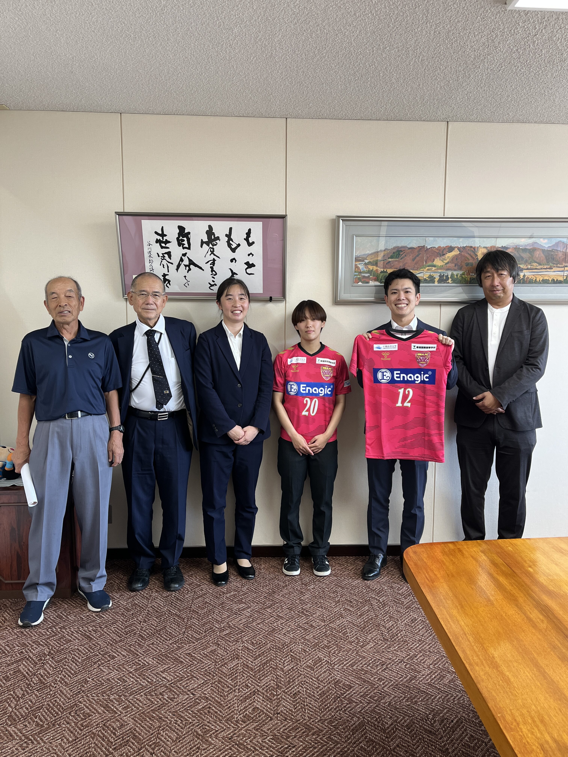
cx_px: 284
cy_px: 378
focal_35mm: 26
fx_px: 569
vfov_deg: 67.3
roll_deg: +0.7
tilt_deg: -5.5
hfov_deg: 53.1
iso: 80
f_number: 1.6
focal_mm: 5.1
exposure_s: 1/100
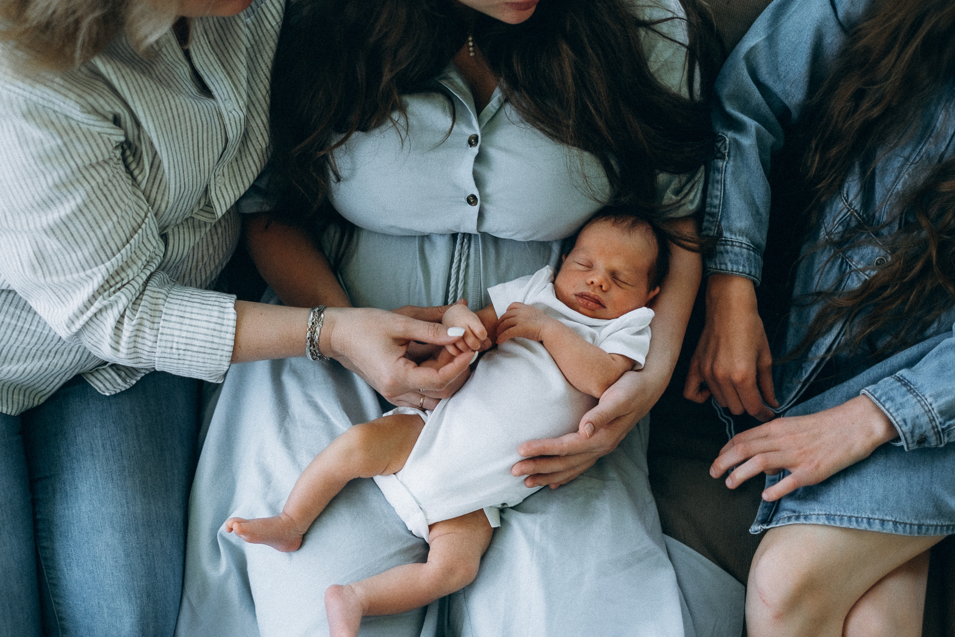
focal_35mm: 53
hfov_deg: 37.5
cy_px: 318
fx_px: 1406
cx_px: 478
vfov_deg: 25.5
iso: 320
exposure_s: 1/500
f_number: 1.4
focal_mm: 35
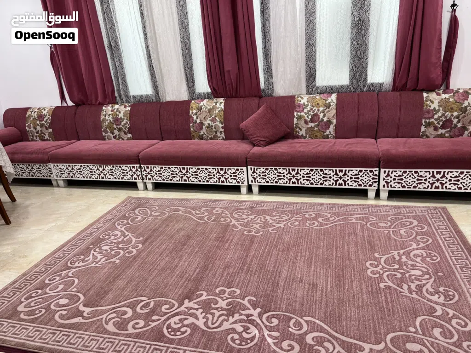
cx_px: 236
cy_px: 176
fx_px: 354
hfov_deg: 67.3
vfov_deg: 53.1
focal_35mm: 26
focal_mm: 5.7
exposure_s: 1/100
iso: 80
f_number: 1.5
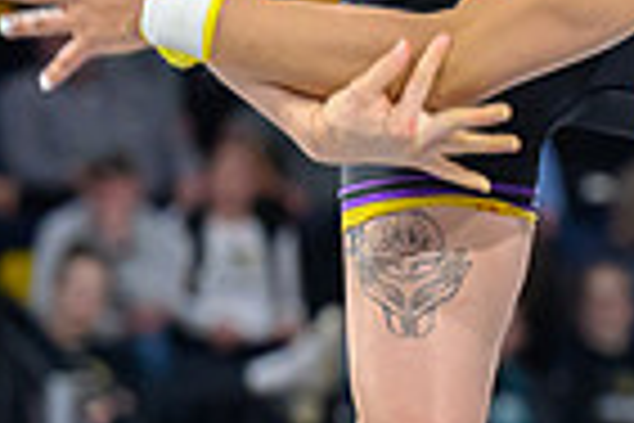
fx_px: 8541
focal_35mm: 485
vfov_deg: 2.8
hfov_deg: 4.2
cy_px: 298
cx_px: 907
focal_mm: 98
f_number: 2.8
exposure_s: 1/800
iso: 4500
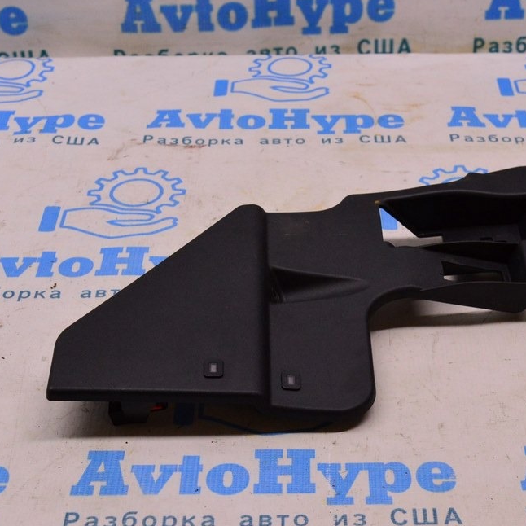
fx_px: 1215
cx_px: 316
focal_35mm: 71
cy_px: 269
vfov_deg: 24.4
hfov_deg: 24.4
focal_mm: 35
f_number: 8
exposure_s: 1/125
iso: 1600
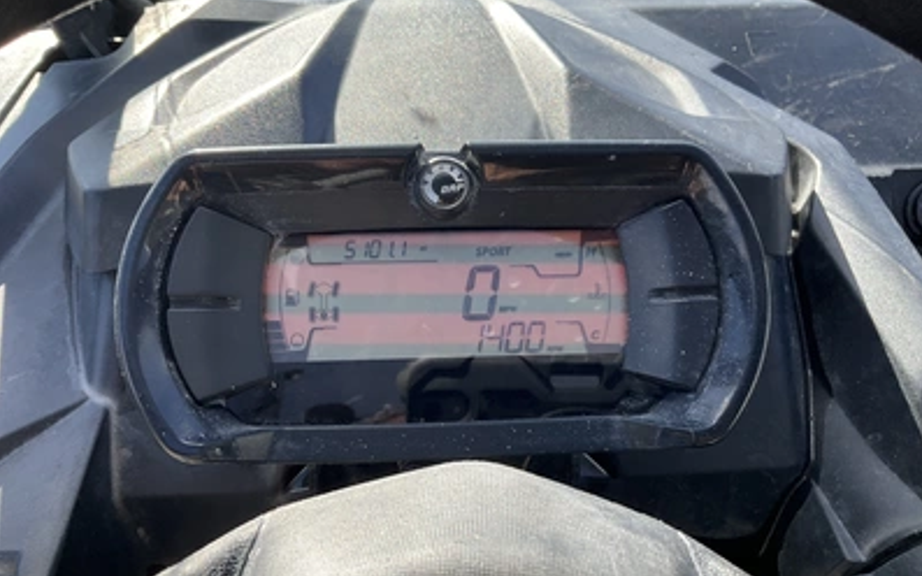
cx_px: 462
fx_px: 779
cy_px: 330
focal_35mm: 31
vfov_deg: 40.5
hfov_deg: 61.2
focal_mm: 3
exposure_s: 1/400
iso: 25
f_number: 1.8
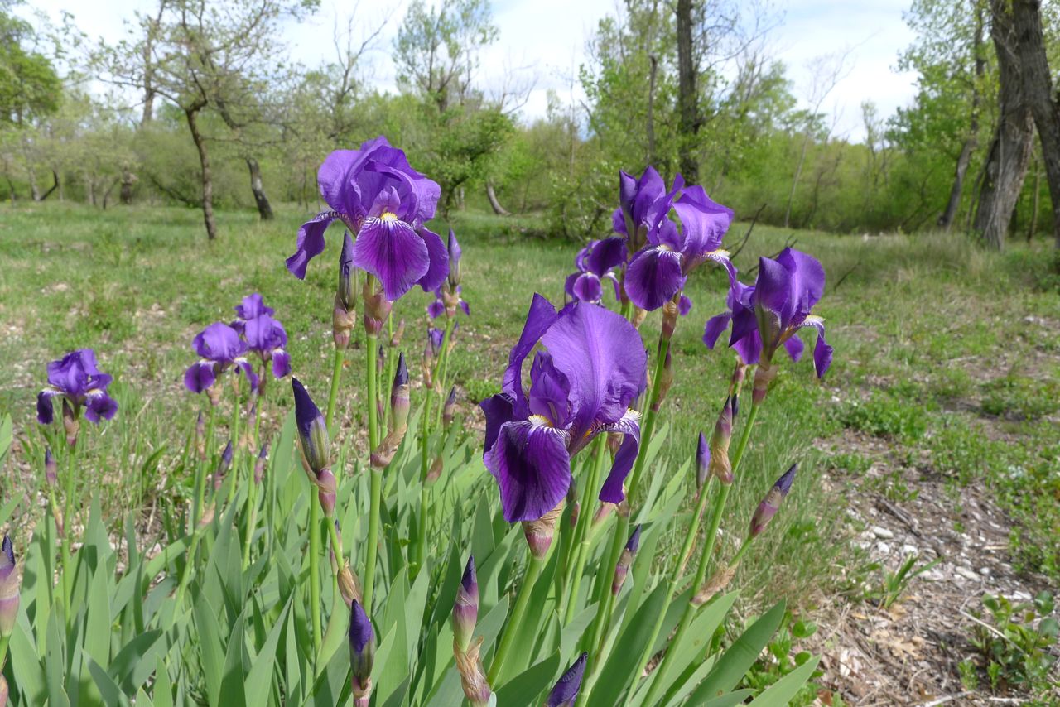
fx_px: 707
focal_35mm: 24
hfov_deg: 73.7
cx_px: 530
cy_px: 354
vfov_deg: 53.2
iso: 80
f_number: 4
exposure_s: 1/400
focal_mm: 5.1
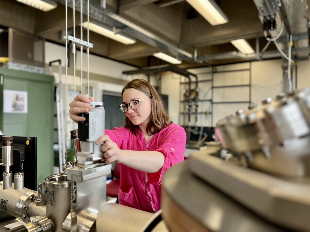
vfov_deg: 53.1
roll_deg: -0.7
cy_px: 116
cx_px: 155
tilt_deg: -0.2
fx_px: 233
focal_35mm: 26
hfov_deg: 67.3
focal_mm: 5.1
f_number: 1.6
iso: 80
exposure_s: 1/100
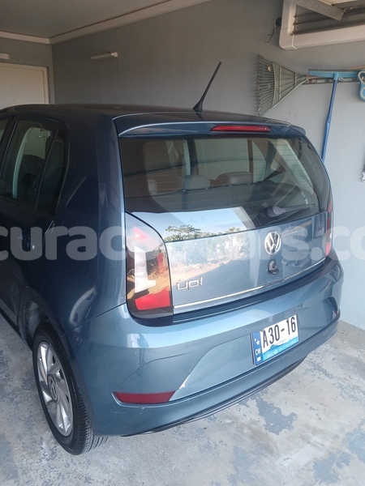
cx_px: 182
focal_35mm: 27
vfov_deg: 65.3
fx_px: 380
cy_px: 243
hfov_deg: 51.4
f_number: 1.8
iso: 100
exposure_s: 1/60
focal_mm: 4
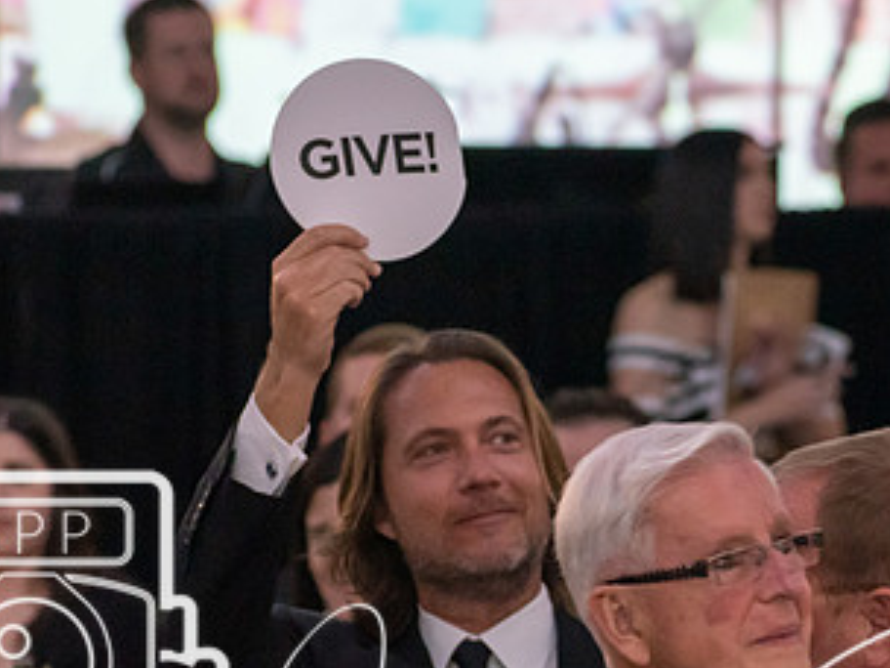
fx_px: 10259
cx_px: 647
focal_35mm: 399
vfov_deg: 3.7
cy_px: 491
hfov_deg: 5.0
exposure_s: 1/60
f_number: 4.8
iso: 3200
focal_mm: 145
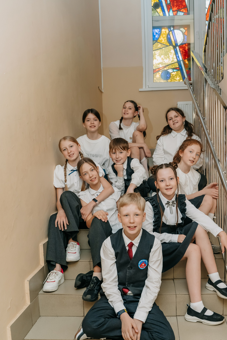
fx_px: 331
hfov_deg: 37.7
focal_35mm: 35
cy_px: 202
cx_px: 136
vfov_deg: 54.1
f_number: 4.5
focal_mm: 28
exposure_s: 1/160
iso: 1600
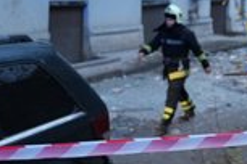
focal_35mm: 73
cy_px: -18
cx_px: 229
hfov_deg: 26.6
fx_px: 501
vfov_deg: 18.0
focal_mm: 28
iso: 5000
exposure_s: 1/160
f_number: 2.8
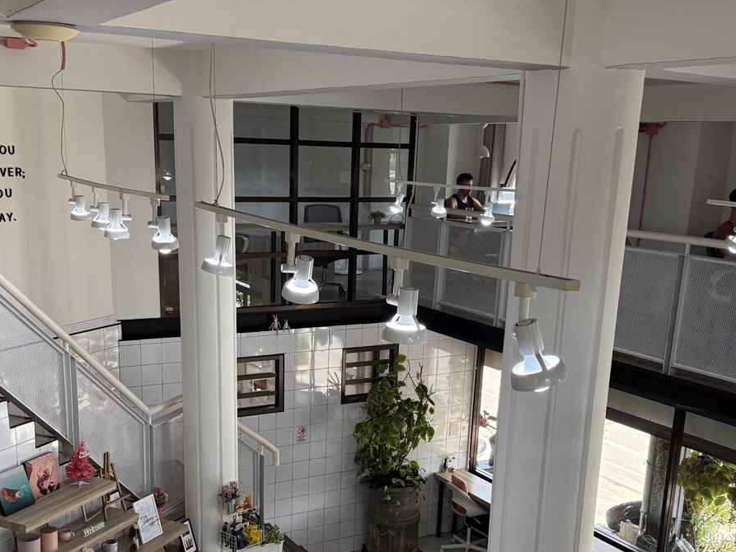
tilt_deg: -15.6
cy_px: 412
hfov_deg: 43.8
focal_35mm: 43
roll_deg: -2.0
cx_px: 361
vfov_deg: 33.0
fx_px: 914
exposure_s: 1/198
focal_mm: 6.76
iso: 200
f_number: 1.78
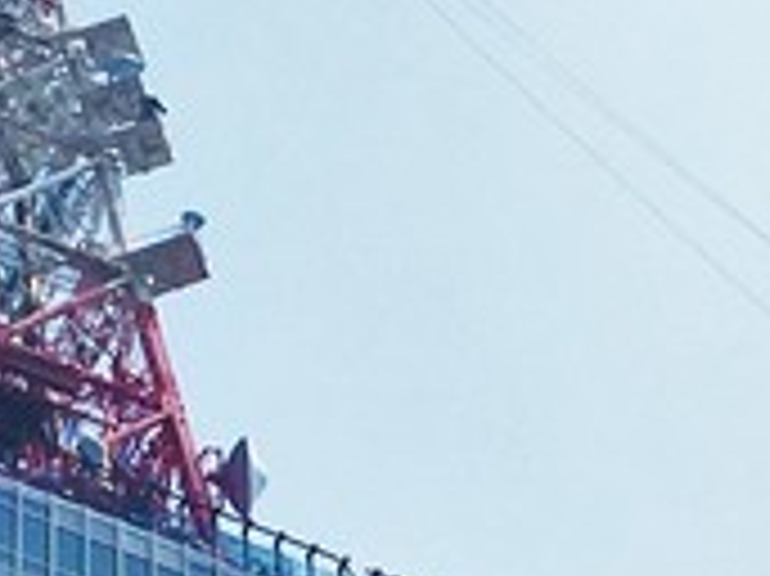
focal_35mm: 204
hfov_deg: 9.7
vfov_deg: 7.3
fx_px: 4535
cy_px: 500
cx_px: 90
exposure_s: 1/7692
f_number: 2.2
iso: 25
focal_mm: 4.15
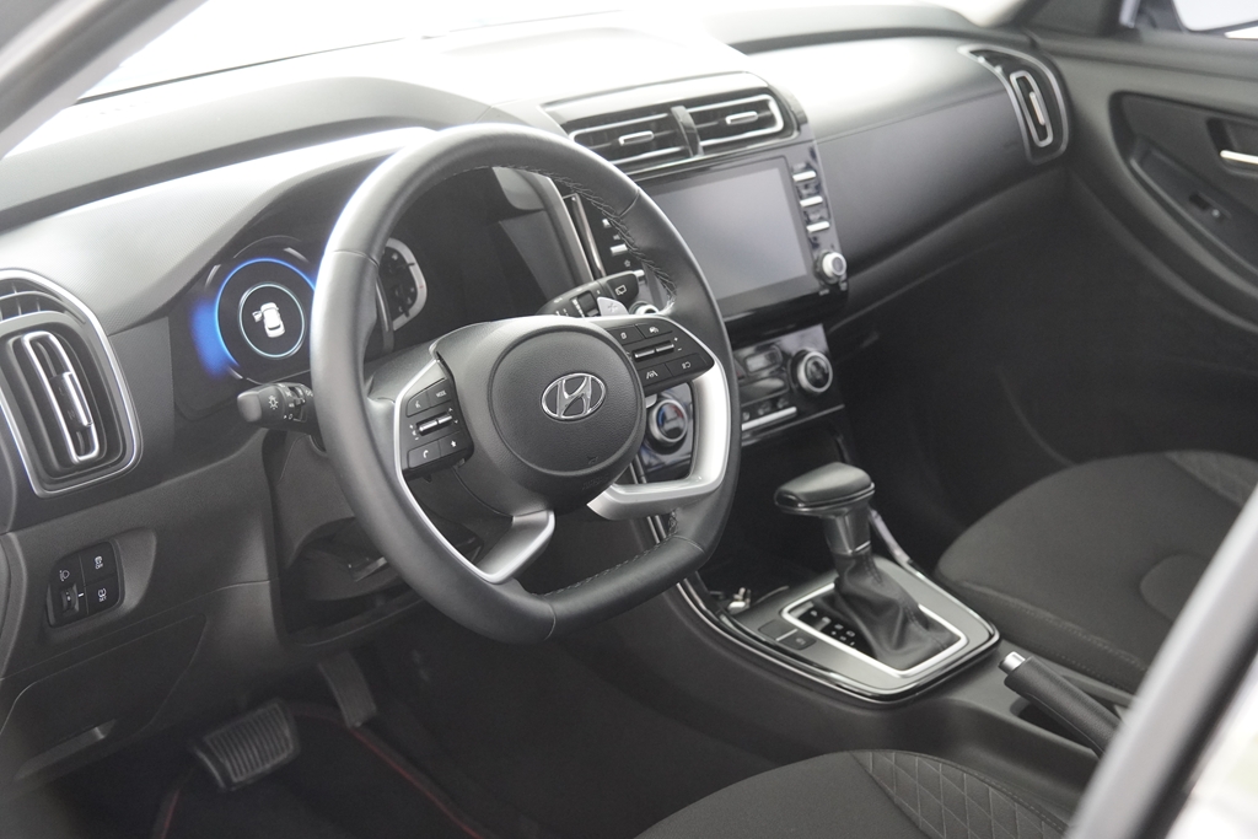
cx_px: 629
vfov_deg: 28.1
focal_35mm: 48
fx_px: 1677
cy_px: 420
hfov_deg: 41.1
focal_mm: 32
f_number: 2.8
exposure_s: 1/160
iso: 2000
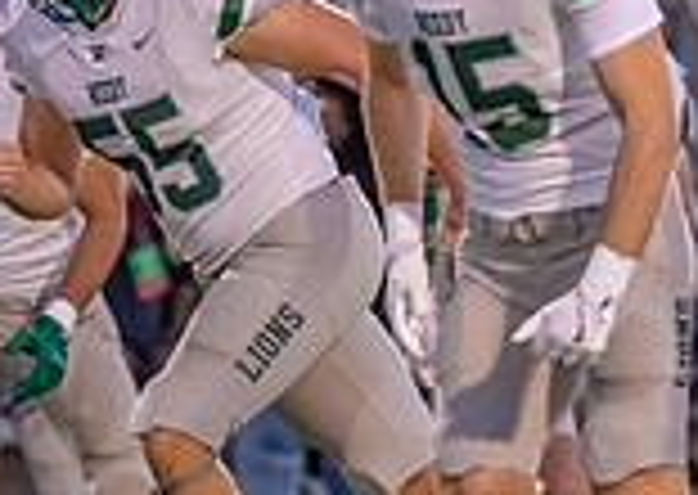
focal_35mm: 1091
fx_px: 21581
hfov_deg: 1.9
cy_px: 257
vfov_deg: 1.3
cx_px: -12
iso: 2000
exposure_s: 1/1000
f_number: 2.8
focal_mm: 200
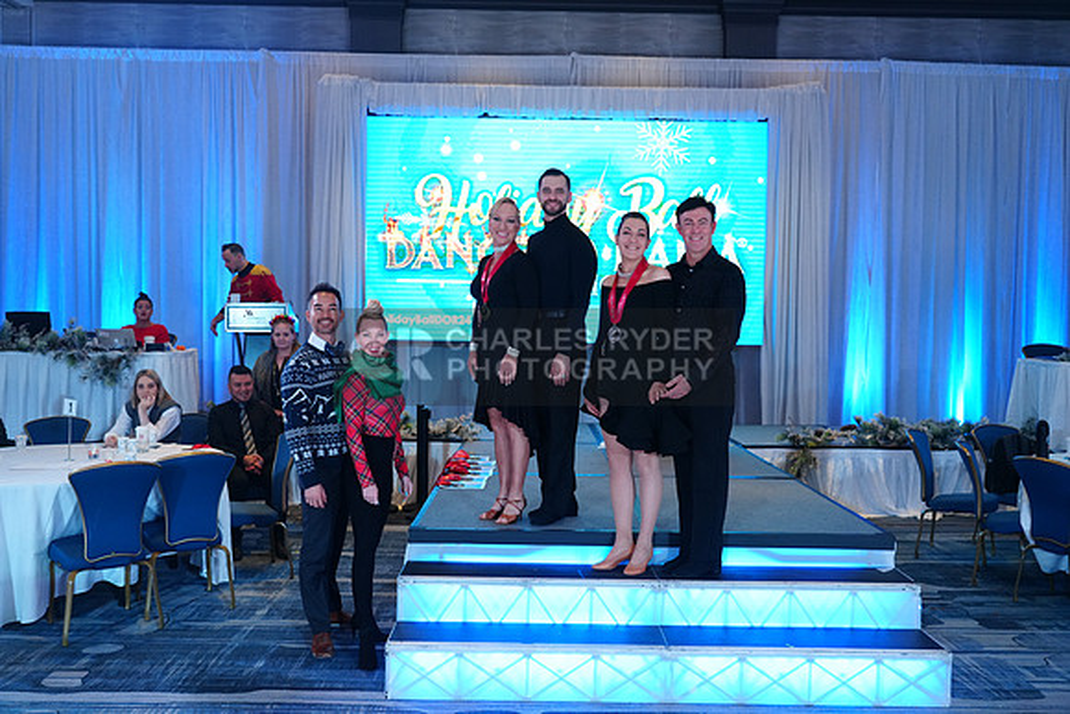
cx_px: 535
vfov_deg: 42.3
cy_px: 357
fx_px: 922
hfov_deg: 60.3
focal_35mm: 31
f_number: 4
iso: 2000
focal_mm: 31
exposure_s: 1/250
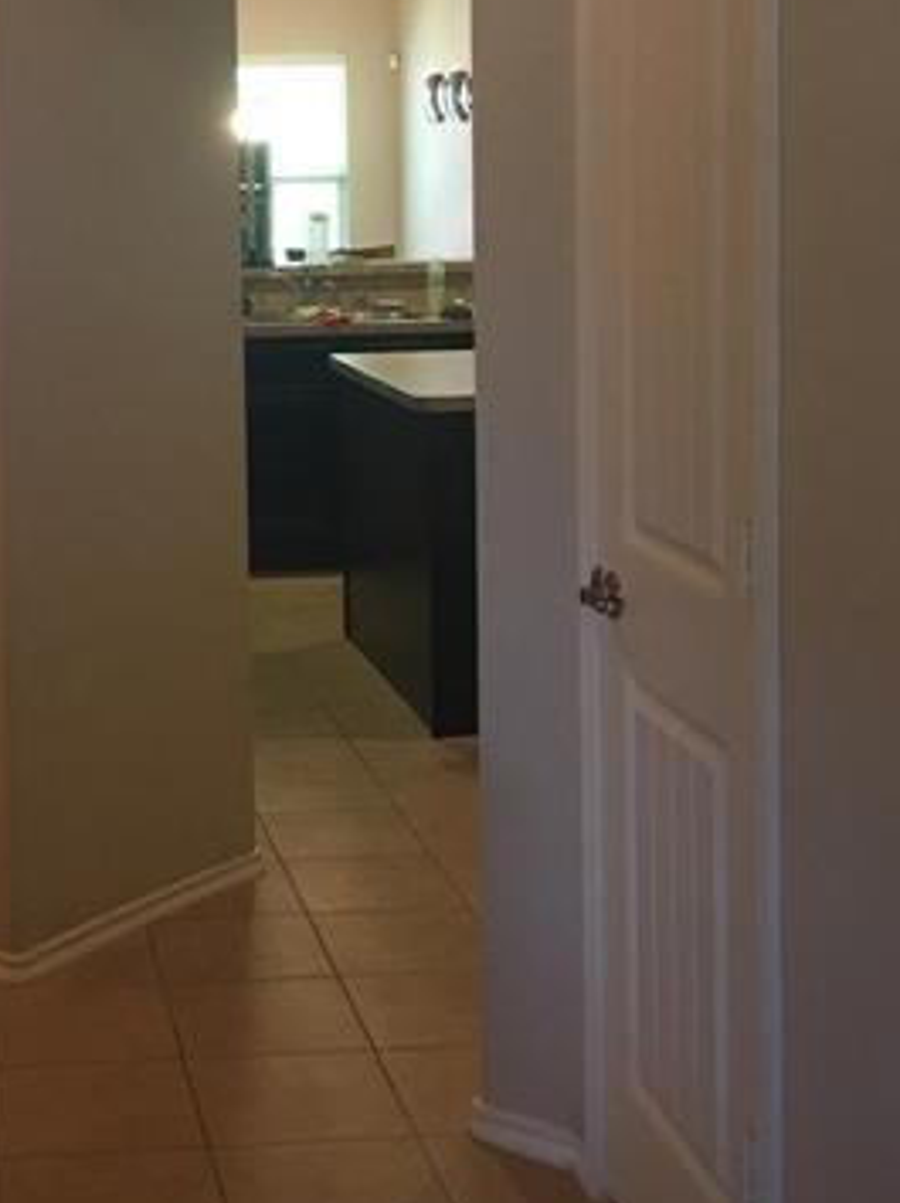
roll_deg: +1.3
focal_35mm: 63
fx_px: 2187
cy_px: 326
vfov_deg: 30.3
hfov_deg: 22.6
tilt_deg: -3.9
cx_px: 65
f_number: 2.2
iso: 100
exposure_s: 1/15
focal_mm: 4.15
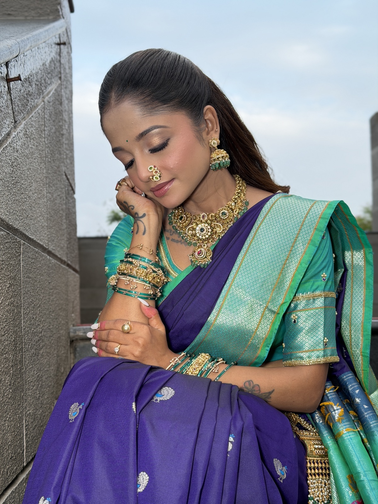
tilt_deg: +4.7
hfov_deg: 30.3
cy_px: 252
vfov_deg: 39.7
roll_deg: +0.5
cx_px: 189
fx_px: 699
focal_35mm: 48
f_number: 1.78
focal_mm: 6.76
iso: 50
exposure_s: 1/127
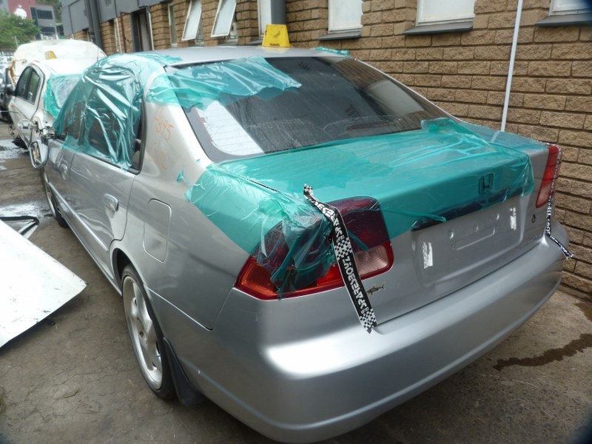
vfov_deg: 54.9
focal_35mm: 25
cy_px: 222
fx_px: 428
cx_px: 296
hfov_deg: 69.4
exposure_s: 1/100
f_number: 2.8
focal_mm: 4.5
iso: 80
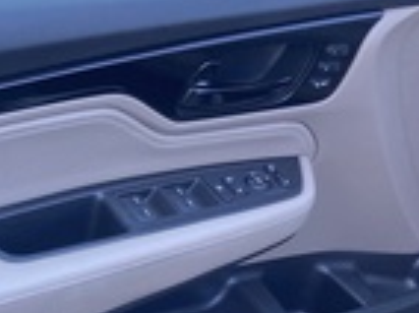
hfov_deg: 22.7
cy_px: 205
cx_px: 0
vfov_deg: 17.7
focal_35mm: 83
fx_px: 1003
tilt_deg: -34.6
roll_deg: +1.0
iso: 80
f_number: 1.8
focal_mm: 3.99
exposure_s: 1/121
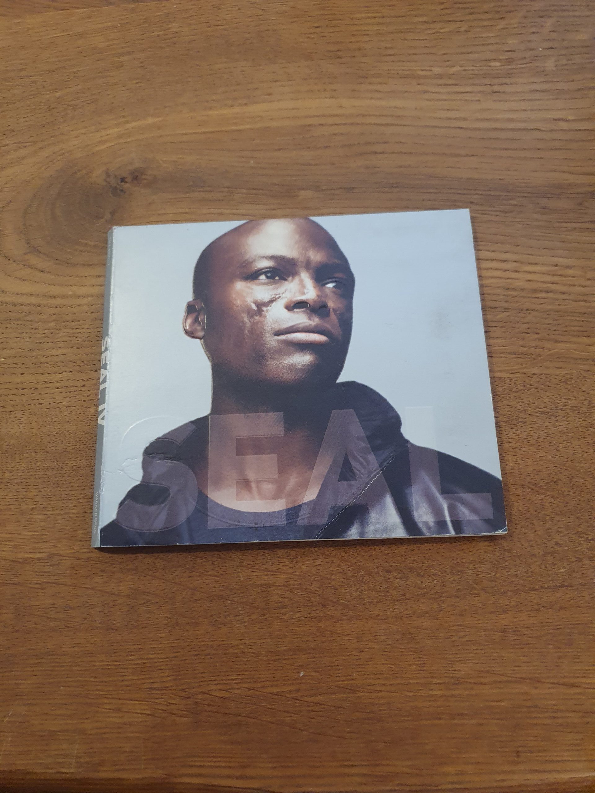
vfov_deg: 67.3
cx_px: 298
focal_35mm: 26
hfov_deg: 53.1
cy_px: 396
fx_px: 596
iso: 250
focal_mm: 4.32
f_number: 1.5
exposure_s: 1/50
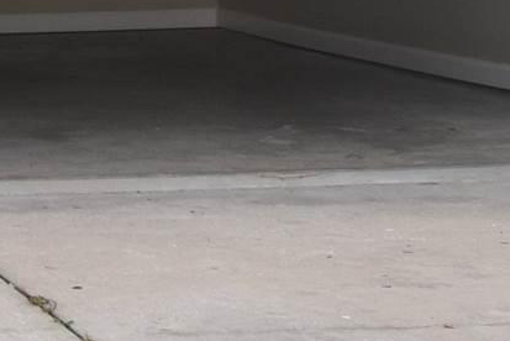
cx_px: -673
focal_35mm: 223
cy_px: -789
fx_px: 3161
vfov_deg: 5.7
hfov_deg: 8.5
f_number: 8
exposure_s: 1/250
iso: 220
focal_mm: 20
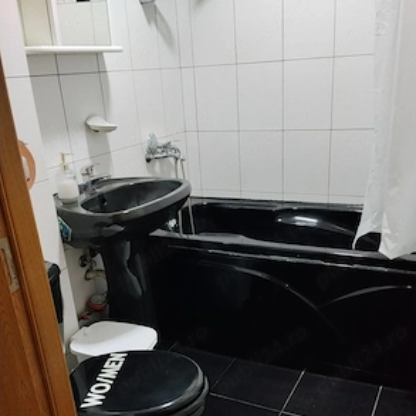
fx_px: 476
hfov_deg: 47.2
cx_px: 212
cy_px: 275
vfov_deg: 46.5
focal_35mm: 35
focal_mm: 4.22
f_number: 1.8
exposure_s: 1/50
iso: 125
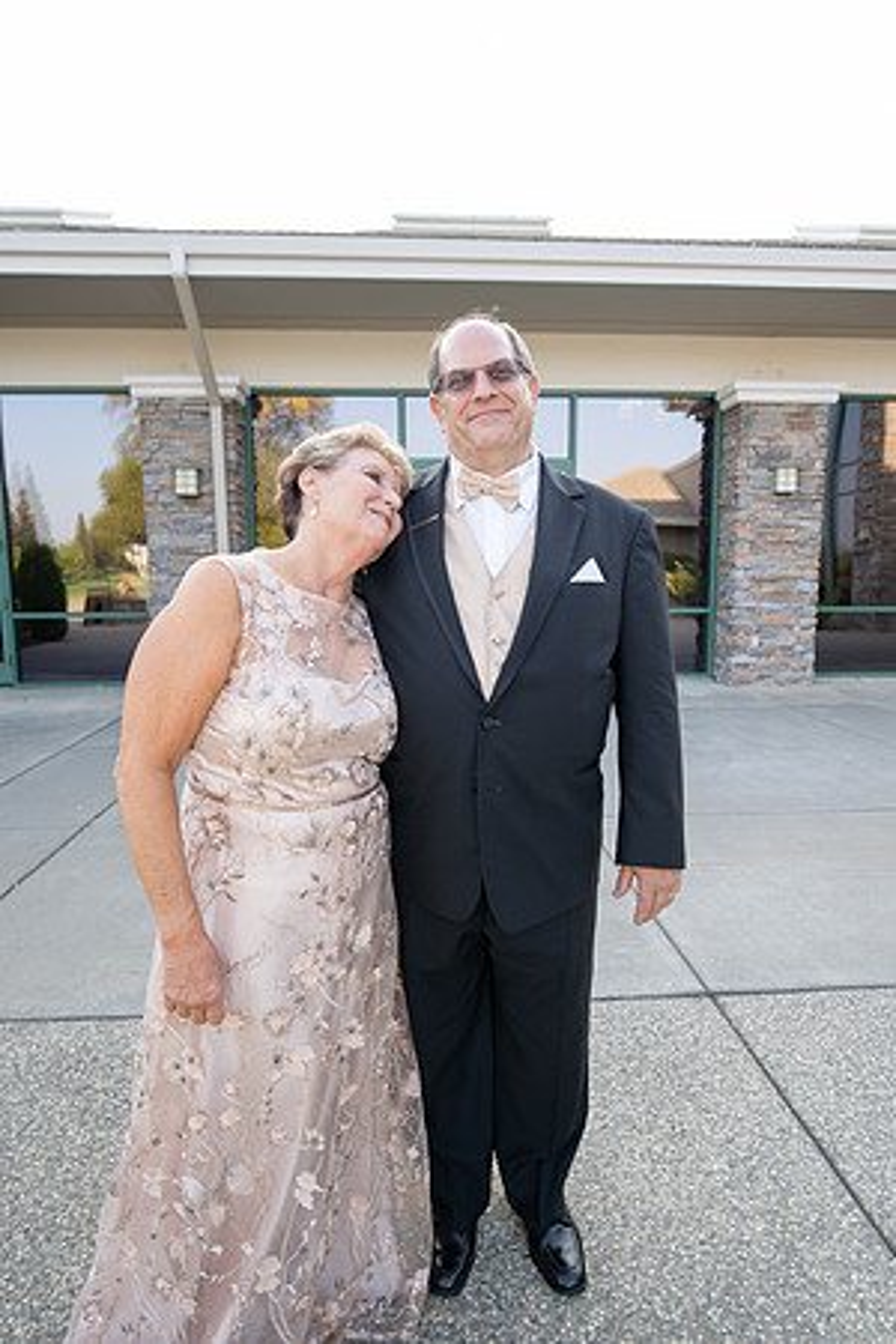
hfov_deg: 61.9
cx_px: 448
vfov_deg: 84.0
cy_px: 672
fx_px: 747
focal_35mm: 20
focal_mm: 20
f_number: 5.6
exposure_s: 1/250
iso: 320
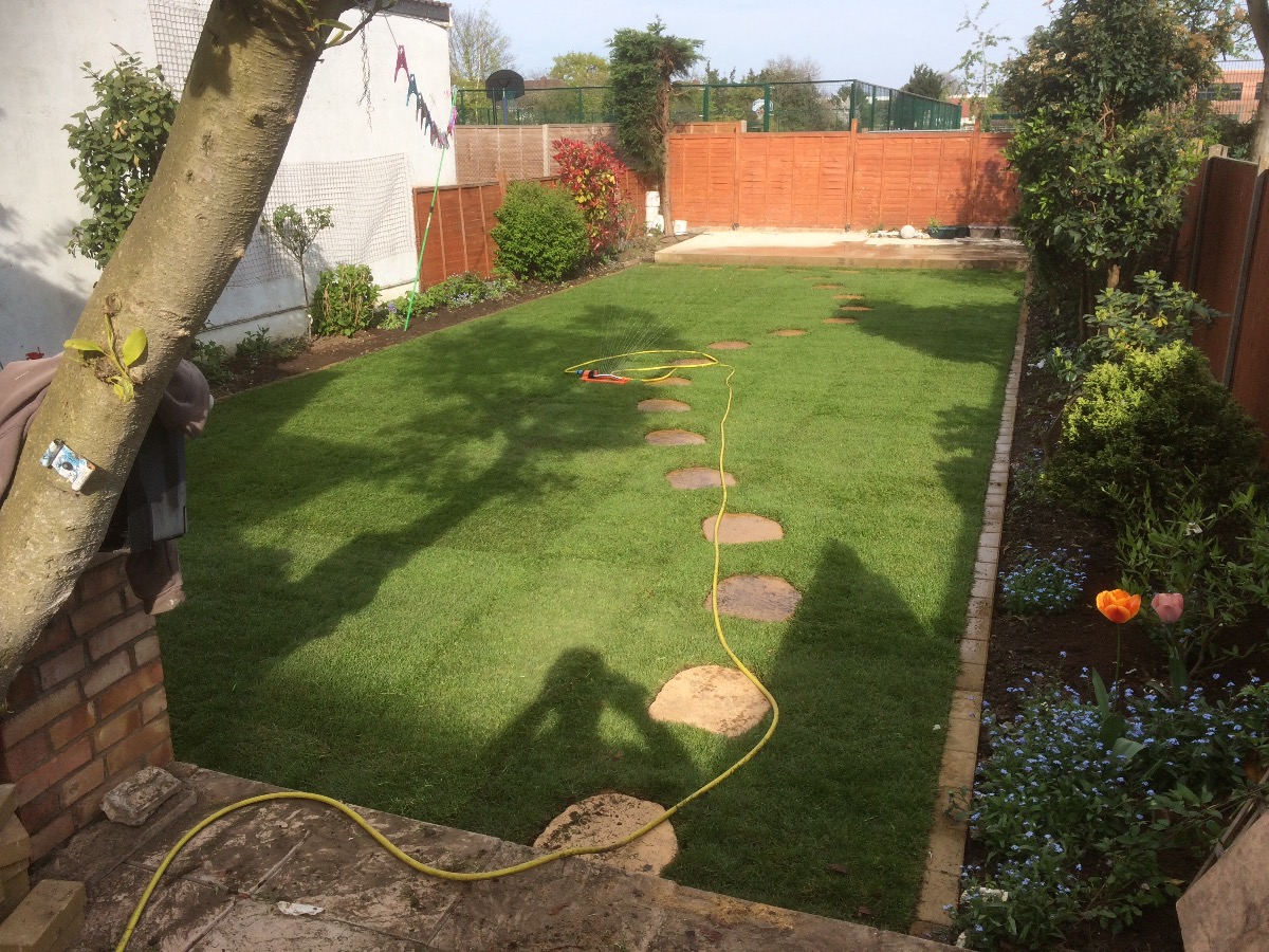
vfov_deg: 48.2
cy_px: 476
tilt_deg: -17.9
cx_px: 634
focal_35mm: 29
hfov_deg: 61.7
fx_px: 1063
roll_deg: +1.2
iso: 32
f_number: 2.2
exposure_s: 1/933
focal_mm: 4.15
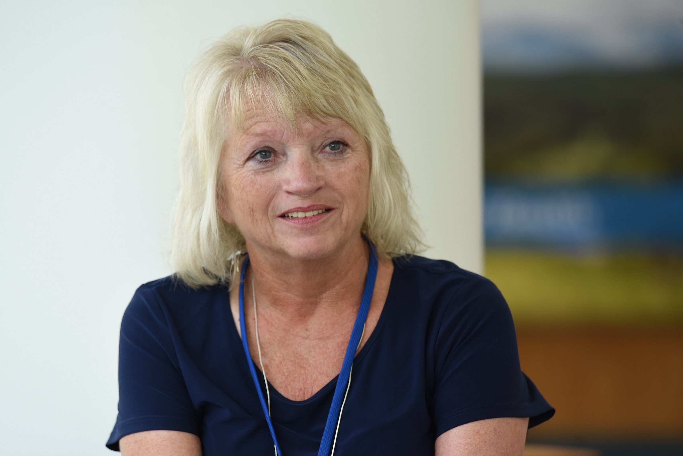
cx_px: 342
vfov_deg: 4.9
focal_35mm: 280
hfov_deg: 7.4
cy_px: 228
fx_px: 5314
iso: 640
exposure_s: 1/400
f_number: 5.6
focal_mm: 280
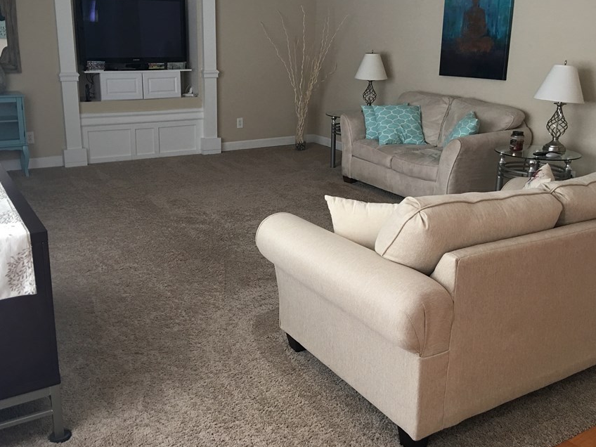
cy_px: 184
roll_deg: -1.1
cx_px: 280
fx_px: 603
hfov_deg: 52.6
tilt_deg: -13.9
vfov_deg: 40.6
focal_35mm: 35
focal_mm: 4.15
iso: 40
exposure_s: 1/30
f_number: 2.2
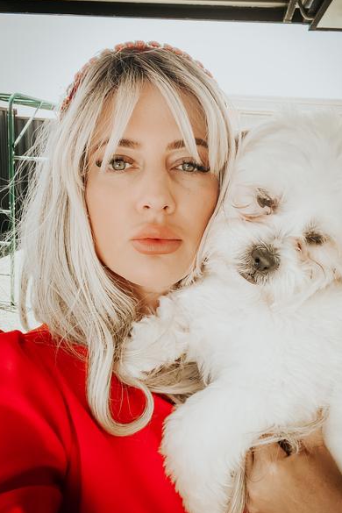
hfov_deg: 41.1
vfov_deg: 58.7
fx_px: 456
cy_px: 261
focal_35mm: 32
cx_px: 190
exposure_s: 1/120
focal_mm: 2.71
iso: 40
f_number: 2.2
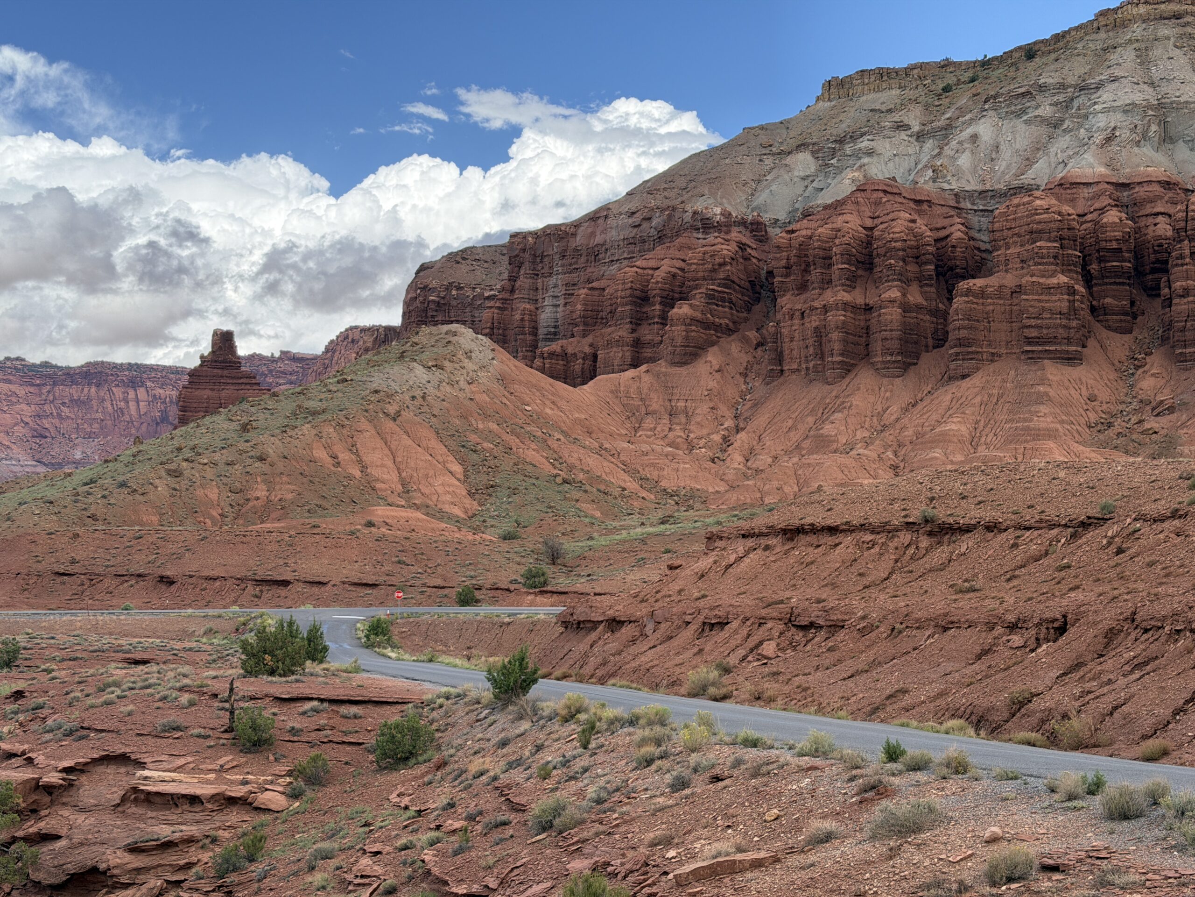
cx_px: 598
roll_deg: +0.3
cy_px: 448
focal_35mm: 48
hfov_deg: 39.7
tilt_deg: +1.3
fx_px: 1657
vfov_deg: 30.3
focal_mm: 6.76
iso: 100
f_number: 1.78
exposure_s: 1/2273
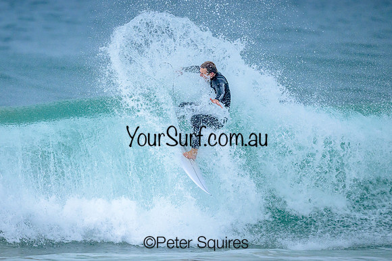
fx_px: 10370
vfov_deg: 1.4
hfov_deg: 2.2
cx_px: 165
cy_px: 129
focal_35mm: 952
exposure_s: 1/3200
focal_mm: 800
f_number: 6.3
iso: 1800
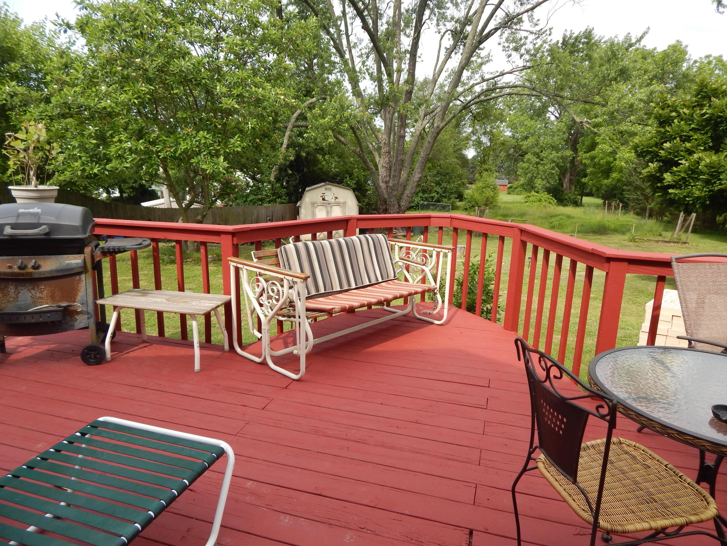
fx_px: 483
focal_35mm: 23
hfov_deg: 73.9
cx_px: 364
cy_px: 273
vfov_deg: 58.9
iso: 125
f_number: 3
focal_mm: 4
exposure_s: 1/800
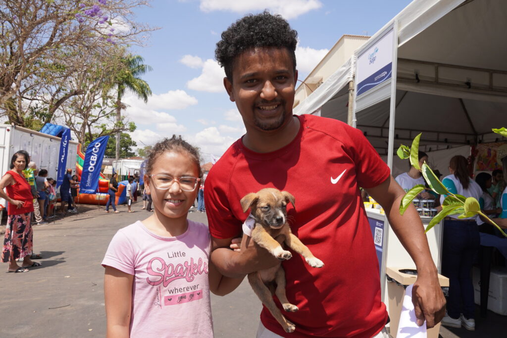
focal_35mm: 27
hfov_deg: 67.4
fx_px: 380
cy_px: 169
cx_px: 254
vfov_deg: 47.9
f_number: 9
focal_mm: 18
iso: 100
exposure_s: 1/160
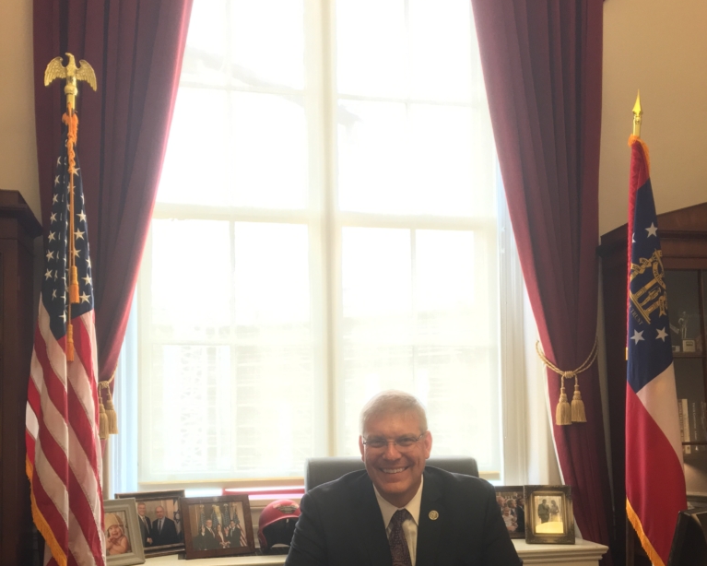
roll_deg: +1.7
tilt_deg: +2.9
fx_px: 795
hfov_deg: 47.9
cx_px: 354
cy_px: 387
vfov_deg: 38.6
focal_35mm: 38
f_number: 2.2
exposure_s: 1/30
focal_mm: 4.15
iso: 80
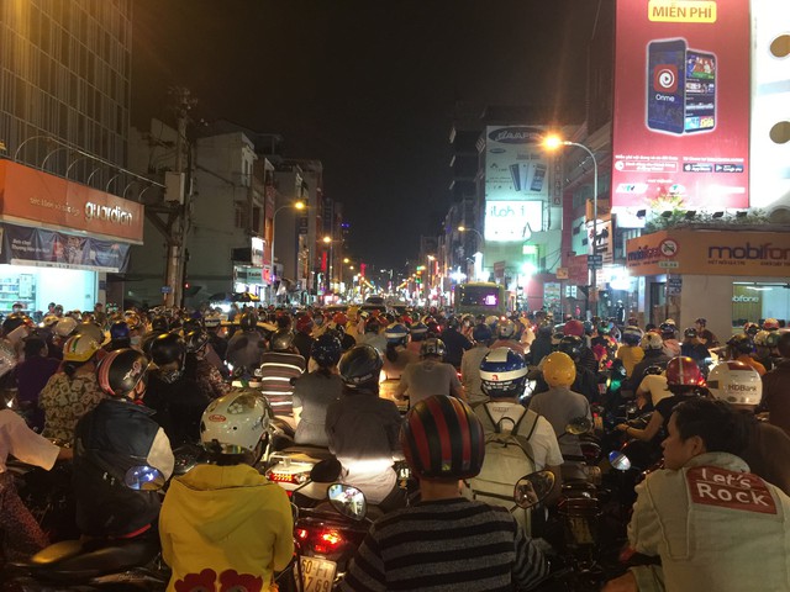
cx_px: 395
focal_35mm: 29
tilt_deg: +0.0
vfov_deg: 48.2
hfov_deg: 61.7
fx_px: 662
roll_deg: -3.2
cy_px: 296
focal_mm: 4.15
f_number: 2.2
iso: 125
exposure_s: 1/17
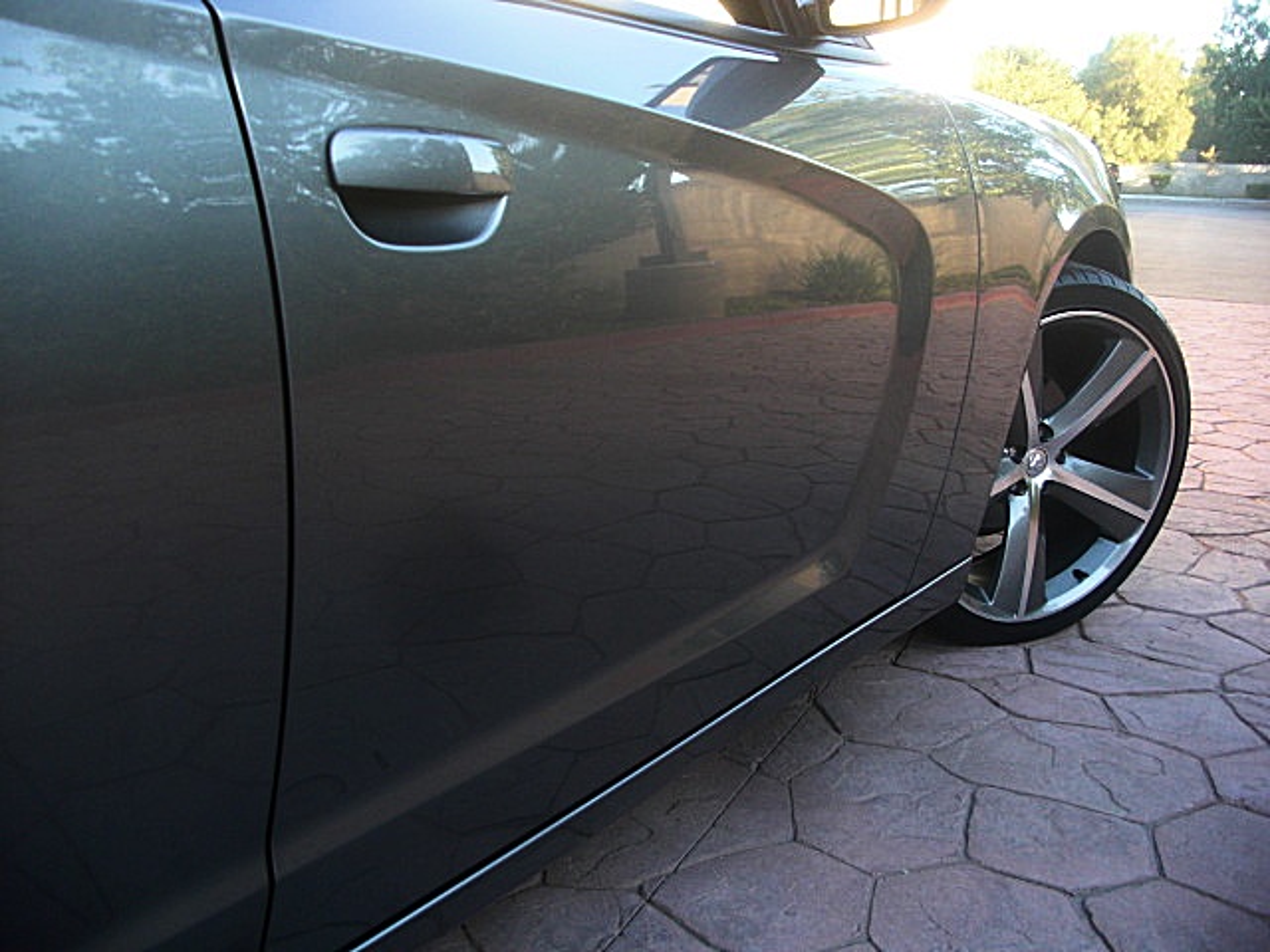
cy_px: 476
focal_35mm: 36
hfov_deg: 51.4
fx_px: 1321
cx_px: 635
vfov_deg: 39.7
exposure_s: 1/80
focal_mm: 6.3
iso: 100
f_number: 2.8
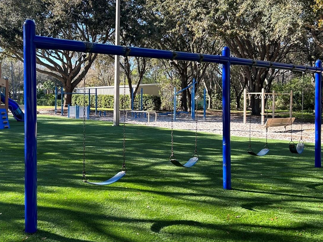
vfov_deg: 37.6
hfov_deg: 48.6
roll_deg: -0.7
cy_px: 102
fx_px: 355
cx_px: 124
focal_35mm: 38
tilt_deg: -0.7
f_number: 1.5
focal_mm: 5.7
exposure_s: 1/588
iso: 50
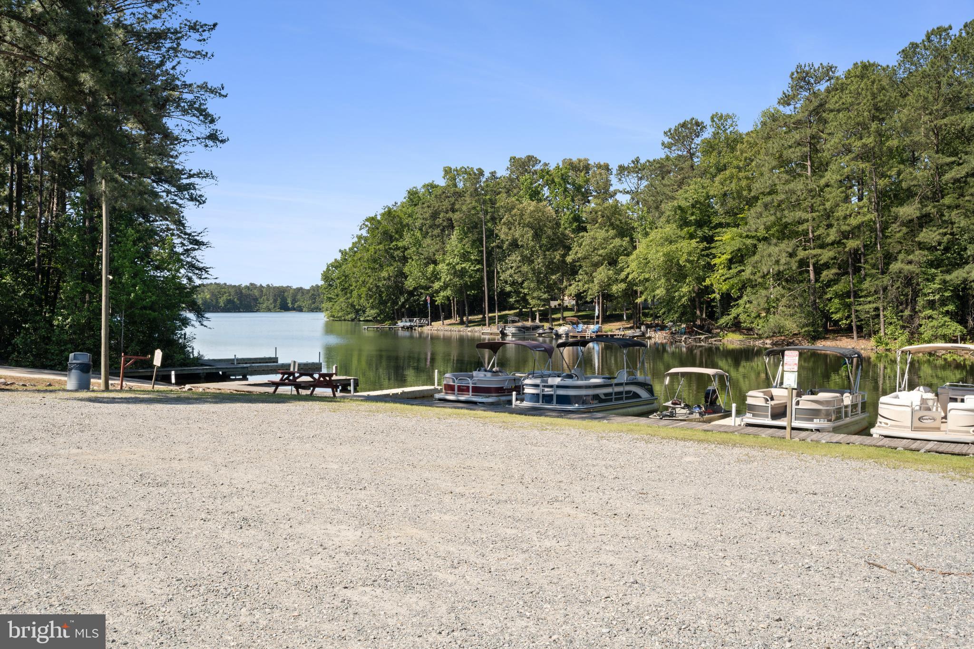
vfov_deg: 43.6
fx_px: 812
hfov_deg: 61.9
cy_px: 324
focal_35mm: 30
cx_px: 487
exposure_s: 1/80
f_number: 11
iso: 100
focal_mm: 30
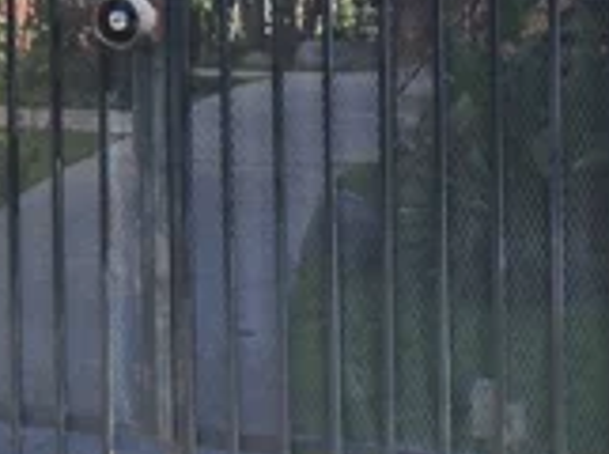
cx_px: 55
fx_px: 1878
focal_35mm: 107
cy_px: -34
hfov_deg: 18.1
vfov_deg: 13.5
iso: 12
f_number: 1.8
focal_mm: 6.4
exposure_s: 1/861
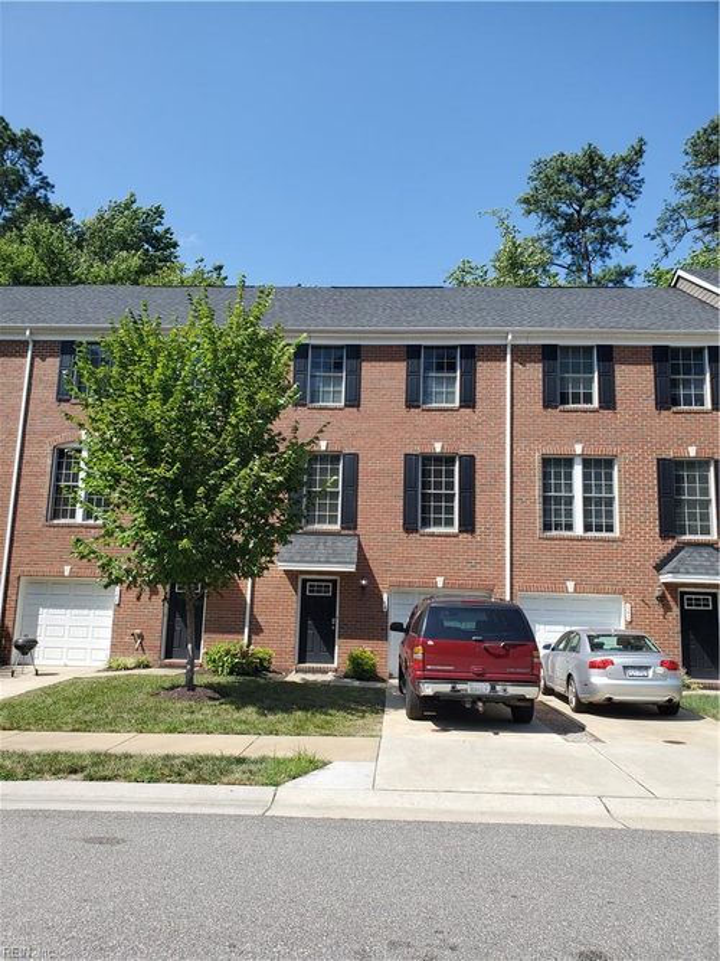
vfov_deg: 67.3
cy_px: 480
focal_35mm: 26
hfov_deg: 53.0
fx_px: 721
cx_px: 360
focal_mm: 4.3
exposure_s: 1/1008
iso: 50
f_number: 2.4
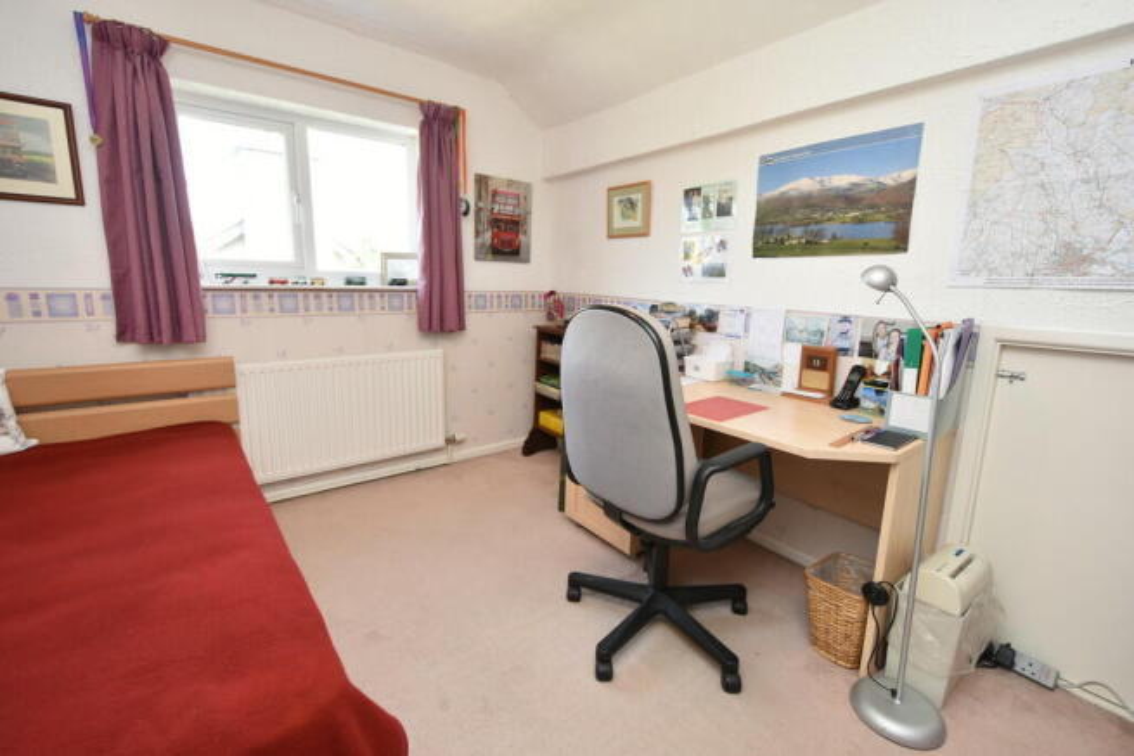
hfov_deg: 100.4
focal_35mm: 15
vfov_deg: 77.4
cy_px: 378
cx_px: 567
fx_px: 473
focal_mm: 10
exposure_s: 1/60
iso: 250
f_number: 4
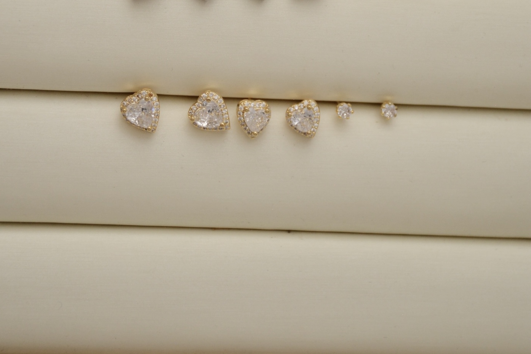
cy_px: 58
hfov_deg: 13.0
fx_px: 2331
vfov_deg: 8.7
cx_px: 265
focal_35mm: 158
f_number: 5.6
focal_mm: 70
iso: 500
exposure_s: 1/800
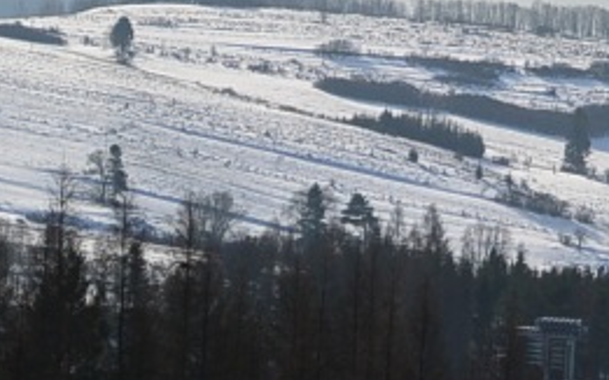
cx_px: 854
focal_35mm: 296
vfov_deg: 4.4
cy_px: -211
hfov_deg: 7.0
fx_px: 4912
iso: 100
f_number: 5.6
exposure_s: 1/800
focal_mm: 27.5
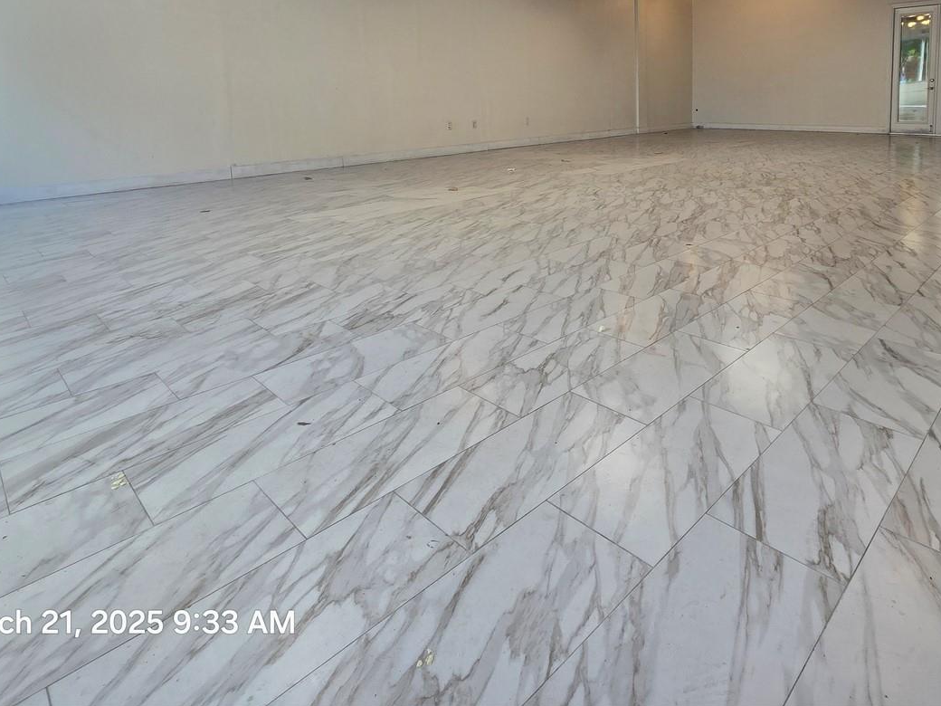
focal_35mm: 20
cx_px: 596
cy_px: 166
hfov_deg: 80.0
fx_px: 544
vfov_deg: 61.8
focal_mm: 2.2
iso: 64
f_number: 2.2
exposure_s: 1/60
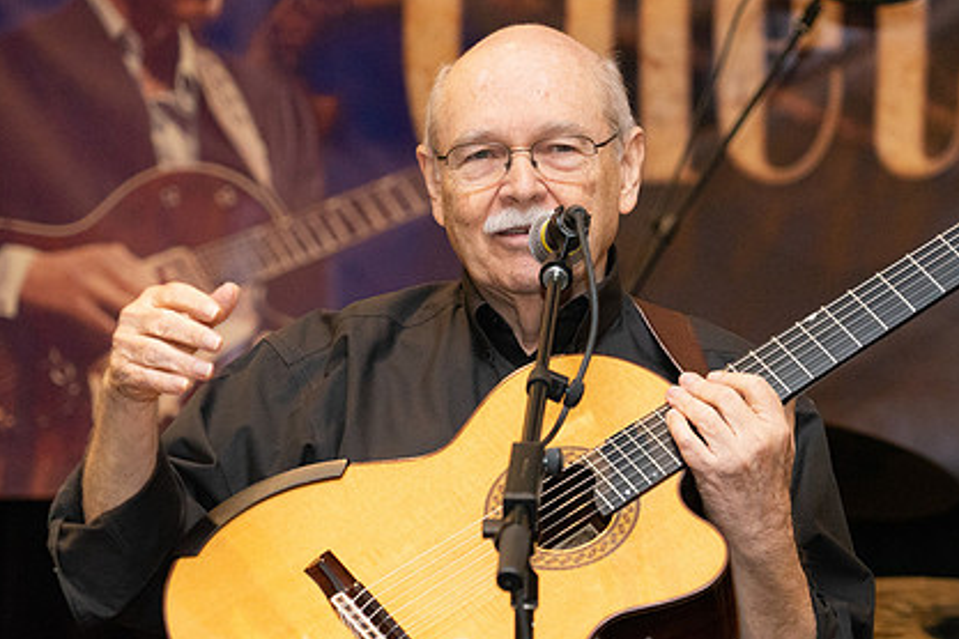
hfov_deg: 8.2
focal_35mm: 252
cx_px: 531
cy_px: 367
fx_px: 6712
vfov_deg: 5.5
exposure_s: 1/160
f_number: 6.3
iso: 4000
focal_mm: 181
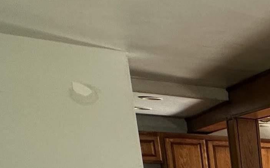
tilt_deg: -10.5
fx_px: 478
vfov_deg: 17.4
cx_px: 511
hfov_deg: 20.1
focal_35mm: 65
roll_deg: +1.0
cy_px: 274
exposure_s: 1/99
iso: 100
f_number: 2.2
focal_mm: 2.22
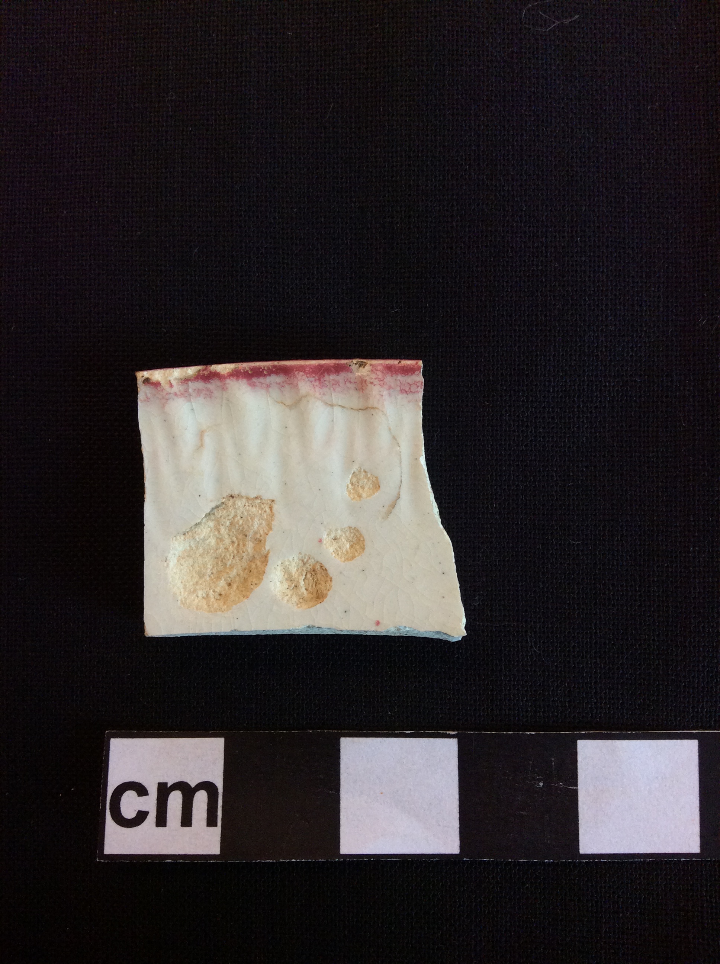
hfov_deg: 44.1
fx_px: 890
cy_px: 482
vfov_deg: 56.9
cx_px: 360
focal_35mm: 32
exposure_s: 1/120
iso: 64
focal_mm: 3.3
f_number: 2.4
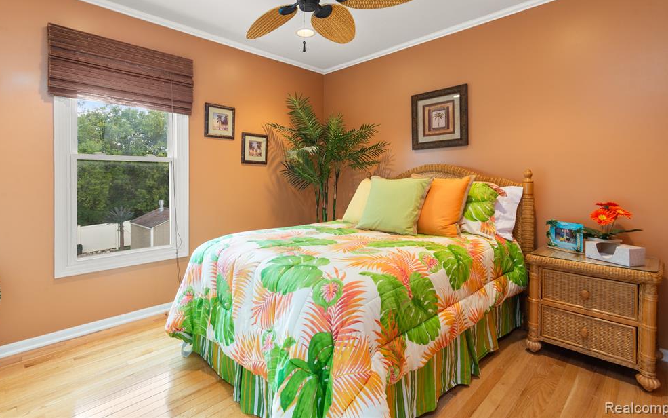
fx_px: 328
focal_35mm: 18
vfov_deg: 64.8
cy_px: 187
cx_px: 327
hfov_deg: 91.1
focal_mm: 17
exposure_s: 1/2
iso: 320
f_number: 9
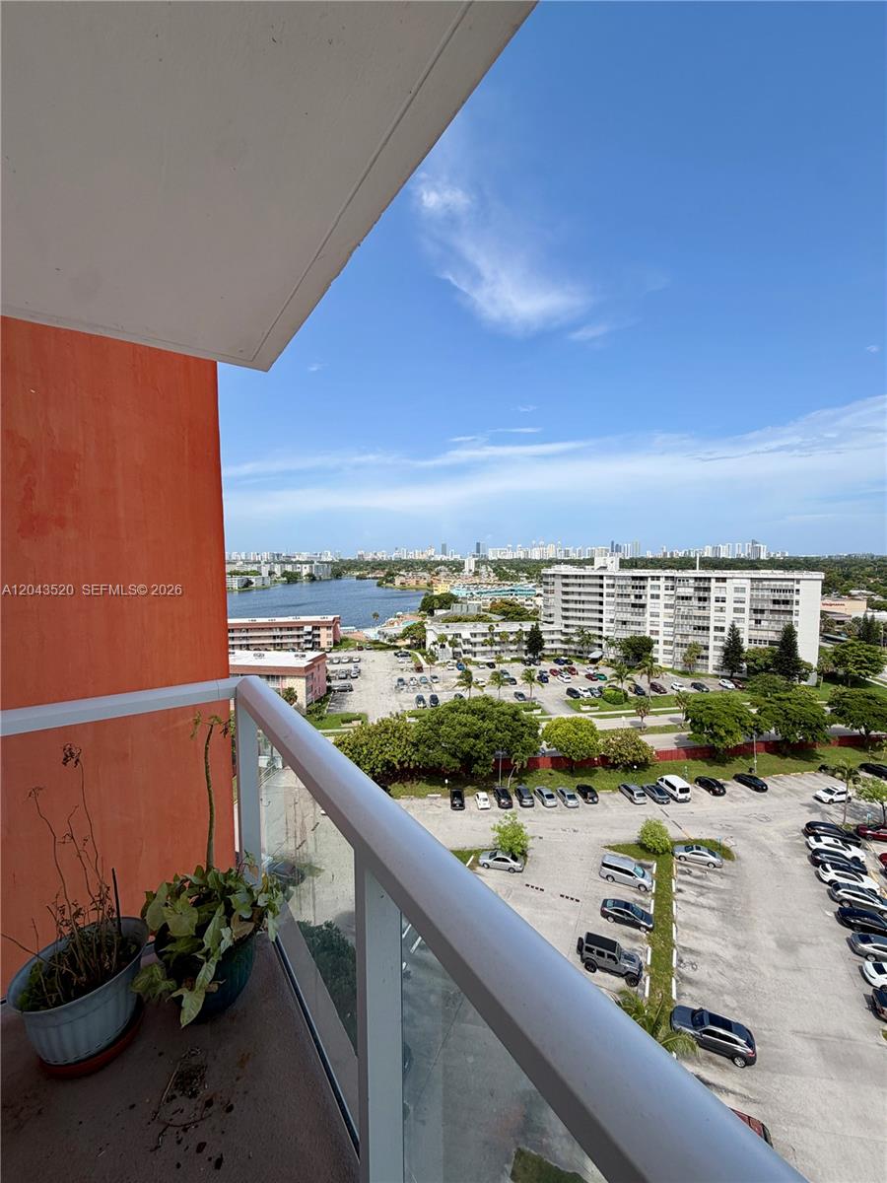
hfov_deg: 85.7
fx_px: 478
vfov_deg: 102.1
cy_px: 592
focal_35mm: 14
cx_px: 444
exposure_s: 1/901
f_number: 2.2
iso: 20
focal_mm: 2.22
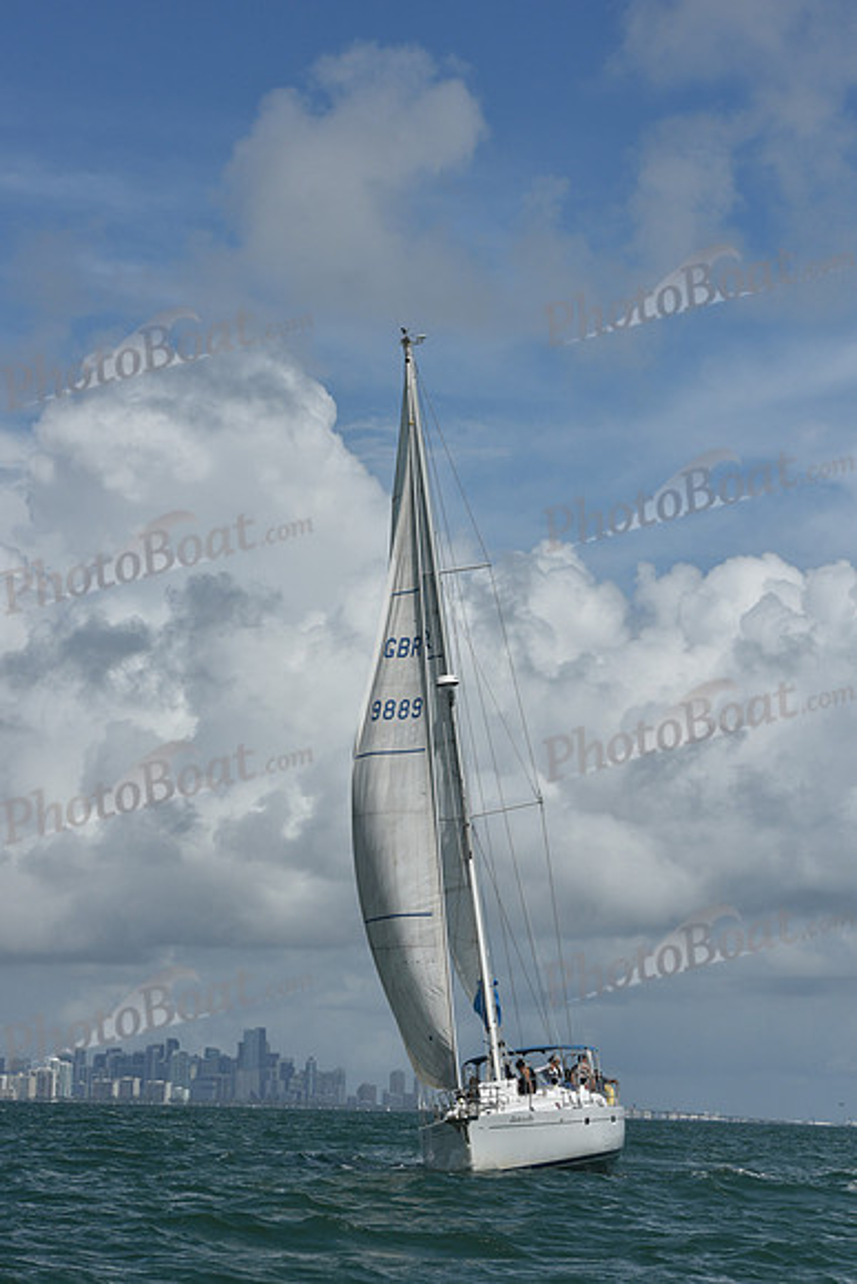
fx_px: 3497
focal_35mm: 98
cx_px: 428
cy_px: 642
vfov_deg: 20.8
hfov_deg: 14.0
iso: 250
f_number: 11
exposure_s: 1/1600
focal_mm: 98
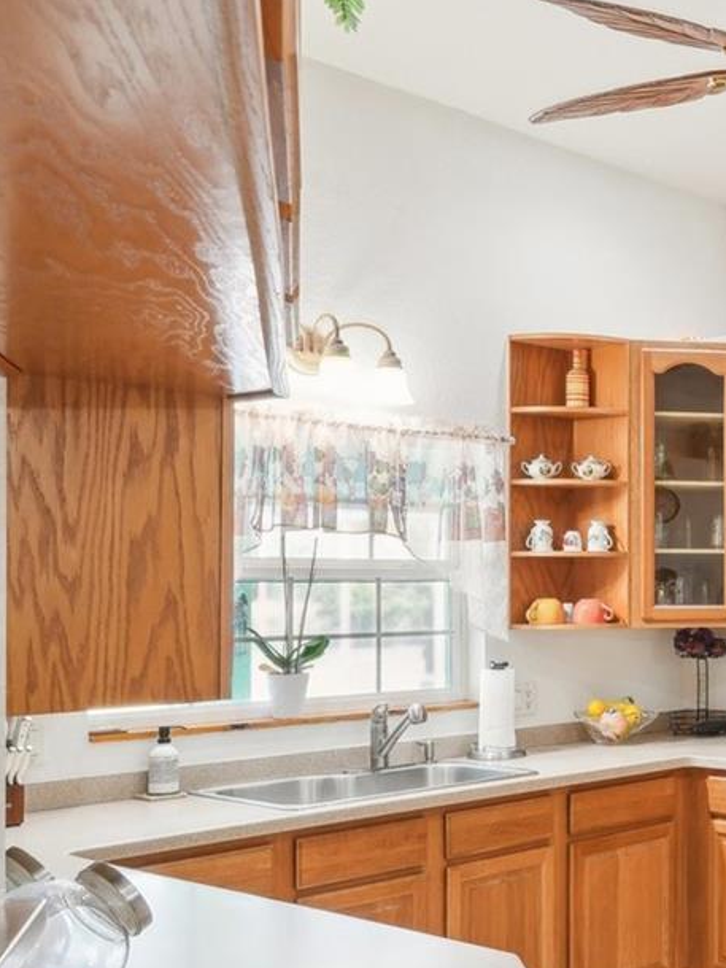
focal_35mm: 48
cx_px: 960
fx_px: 1342
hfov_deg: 25.7
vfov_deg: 39.5
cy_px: 587
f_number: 8
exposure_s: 1/6
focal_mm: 19
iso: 400
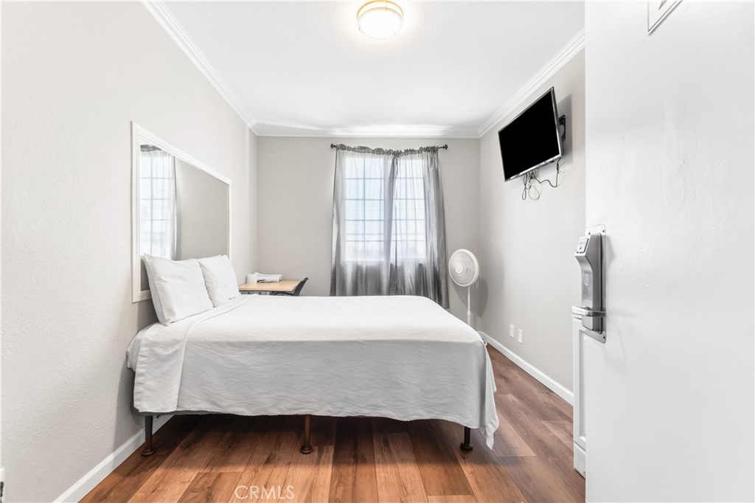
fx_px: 314
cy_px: 252
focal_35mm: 15
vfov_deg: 77.3
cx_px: 378
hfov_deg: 100.4
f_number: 7.1
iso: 320
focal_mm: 10
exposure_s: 1/3
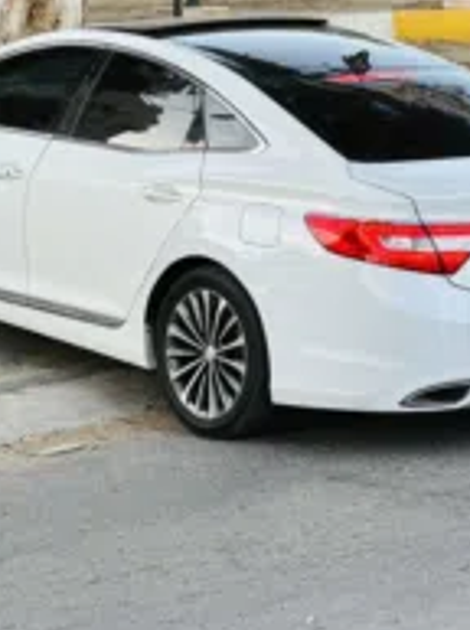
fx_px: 2906
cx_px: 228
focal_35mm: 160
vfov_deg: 12.2
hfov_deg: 9.2
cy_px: 10
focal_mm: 9
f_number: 2.8
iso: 50
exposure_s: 1/121
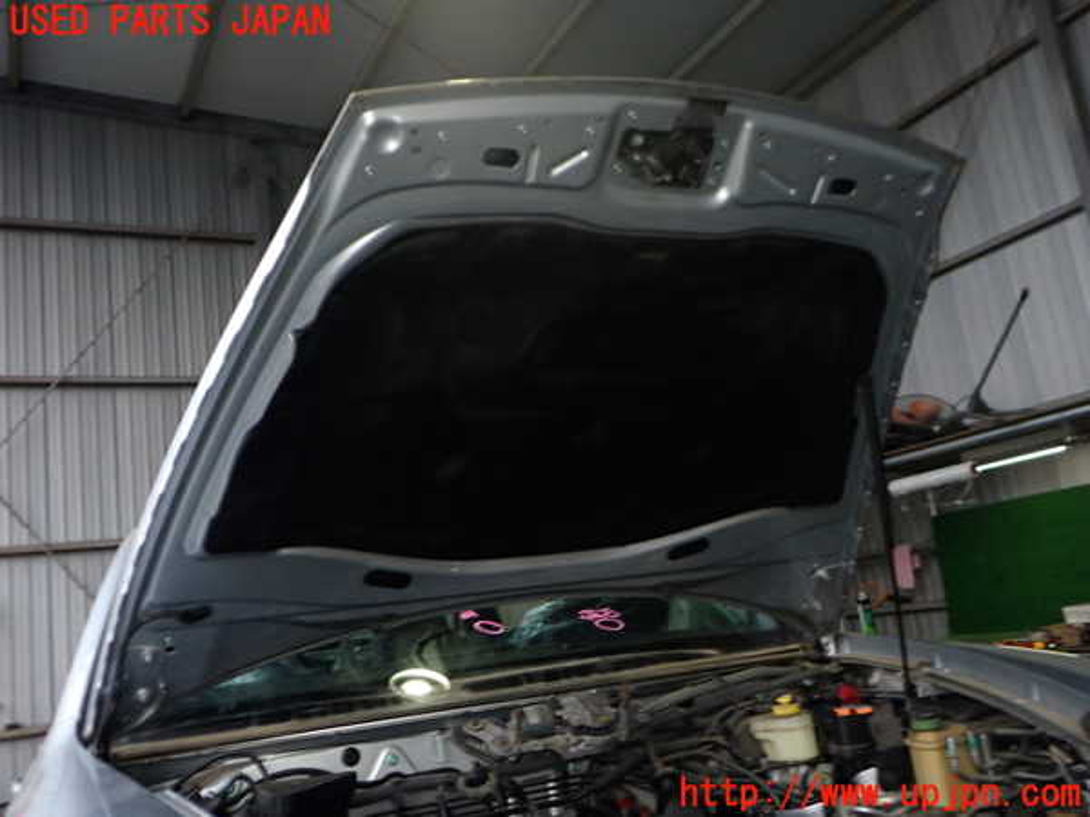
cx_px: 545
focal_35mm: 30
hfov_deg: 60.0
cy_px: 408
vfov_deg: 46.8
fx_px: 945
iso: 320
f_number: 6.3
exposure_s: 1/30
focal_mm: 5.4
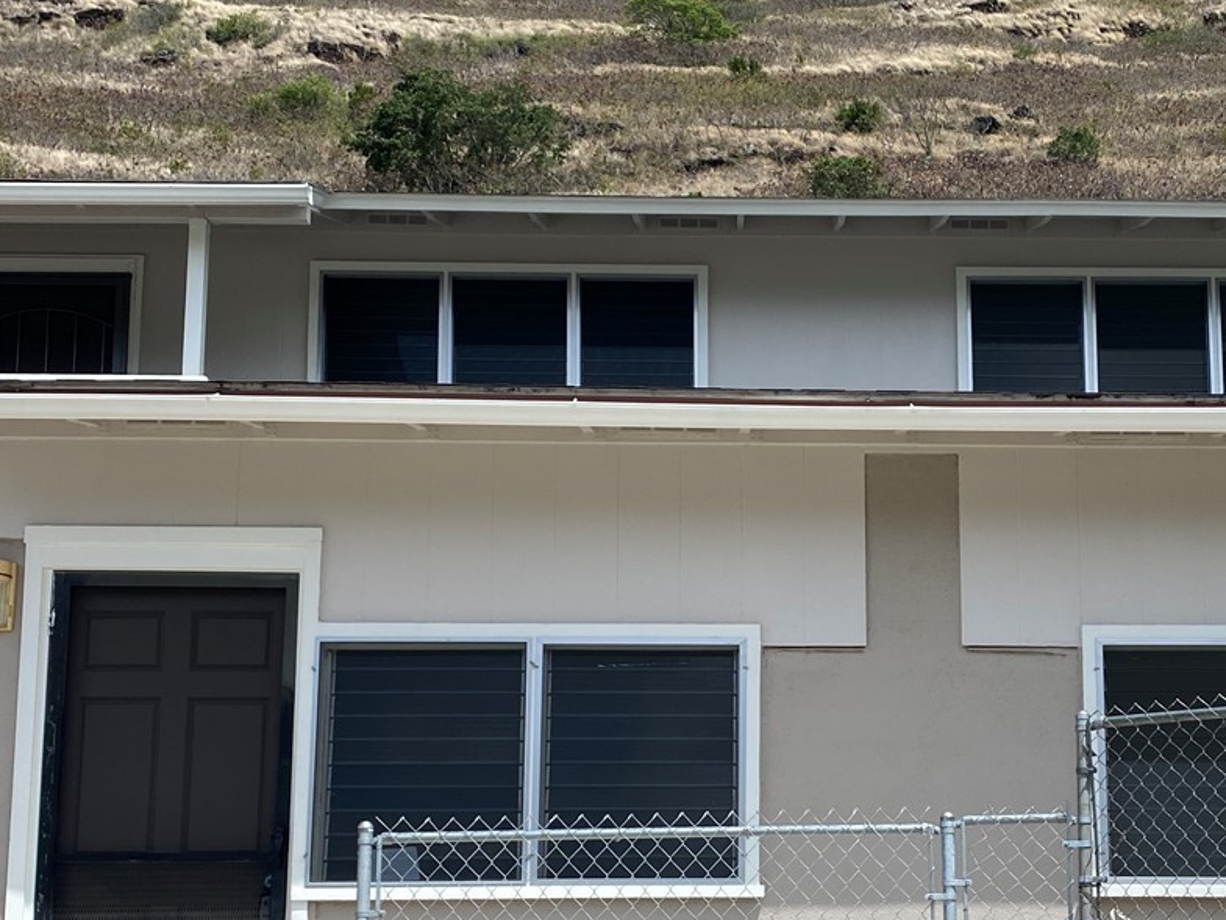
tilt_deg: +7.9
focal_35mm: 53
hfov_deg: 35.8
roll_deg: +0.6
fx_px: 1877
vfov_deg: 27.1
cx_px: 828
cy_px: 700
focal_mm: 4.25
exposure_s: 1/3497
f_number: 1.8
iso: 32
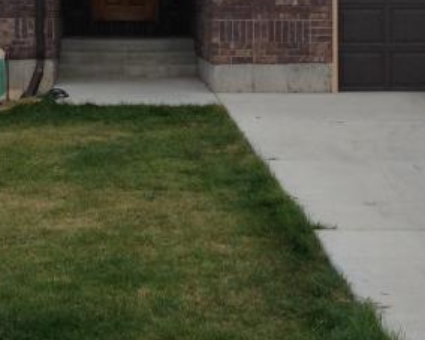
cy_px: 9
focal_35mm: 116
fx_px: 1459
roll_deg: -0.1
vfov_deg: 13.1
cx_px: 132
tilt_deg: +0.1
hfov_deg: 16.5
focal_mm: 4.12
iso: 50
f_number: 2.4
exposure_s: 1/488
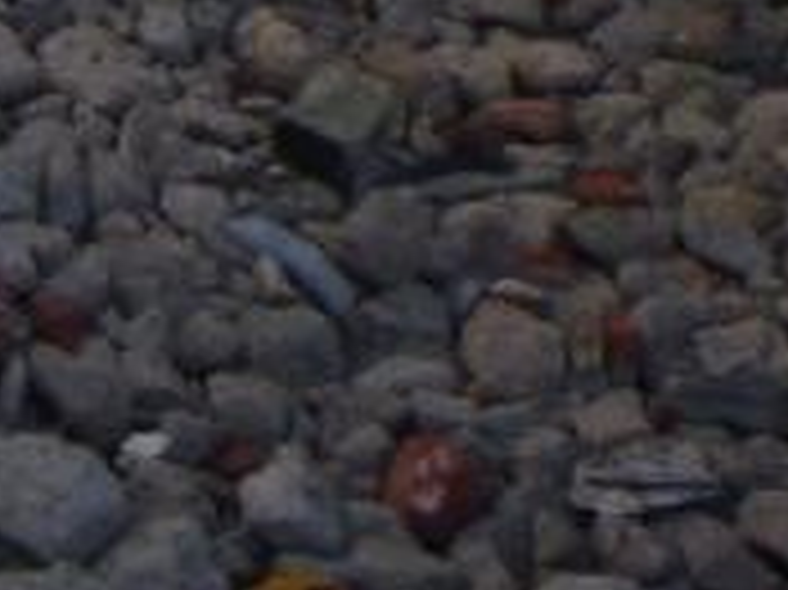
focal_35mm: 183
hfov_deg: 8.7
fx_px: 4163
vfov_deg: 7.7
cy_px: -694
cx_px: -1693
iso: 100
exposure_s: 1/320
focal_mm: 4.5
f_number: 3.9
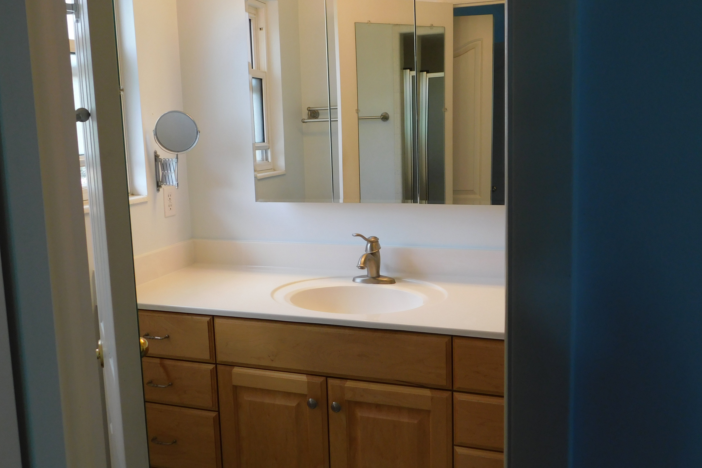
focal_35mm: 32
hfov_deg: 58.7
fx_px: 624
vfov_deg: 41.0
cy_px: 204
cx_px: 360
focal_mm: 5.3
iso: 125
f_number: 3.2
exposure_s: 1/50
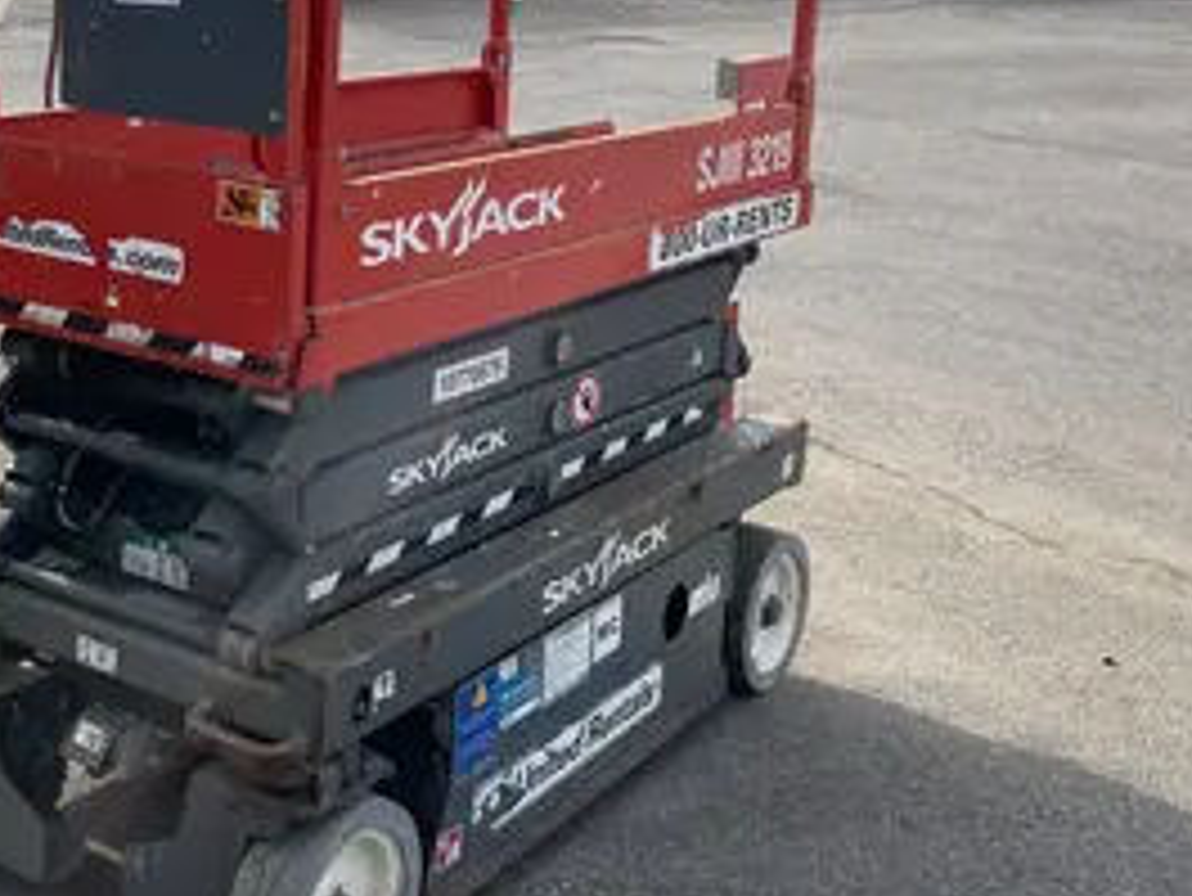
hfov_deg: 35.2
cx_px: 391
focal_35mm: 54
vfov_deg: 26.6
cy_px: 191
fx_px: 1860
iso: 32
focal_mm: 4.2
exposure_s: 1/2618
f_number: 1.6
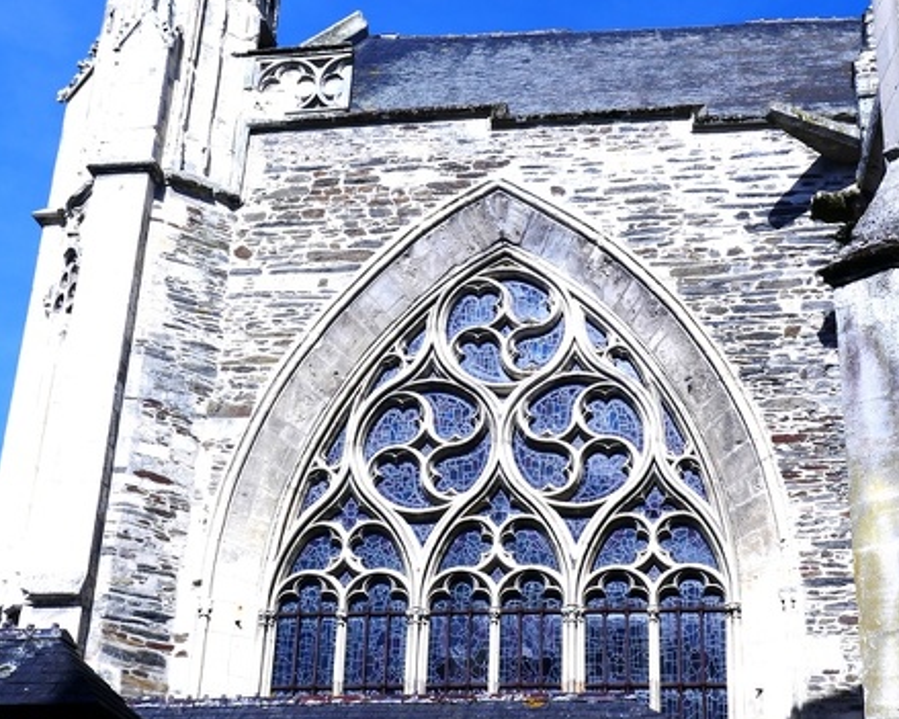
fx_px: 1756
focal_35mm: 66
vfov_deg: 23.0
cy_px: 209
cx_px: 454
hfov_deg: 28.7
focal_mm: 25
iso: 200
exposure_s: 1/500
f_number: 8
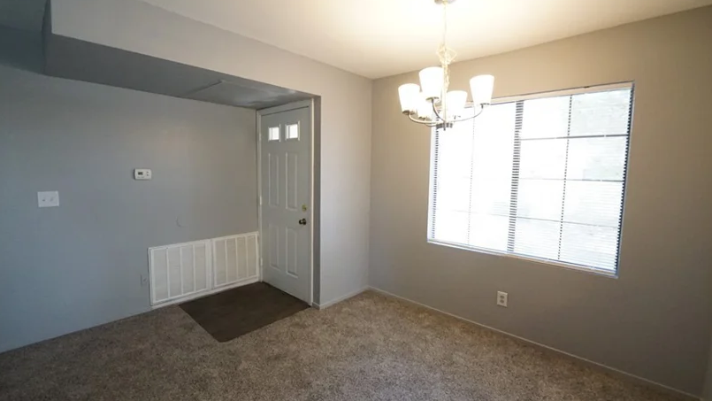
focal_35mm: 16
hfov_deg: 99.4
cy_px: 197
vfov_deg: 67.1
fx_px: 302
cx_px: 356
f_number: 6.3
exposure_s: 1/250
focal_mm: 12
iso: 6400
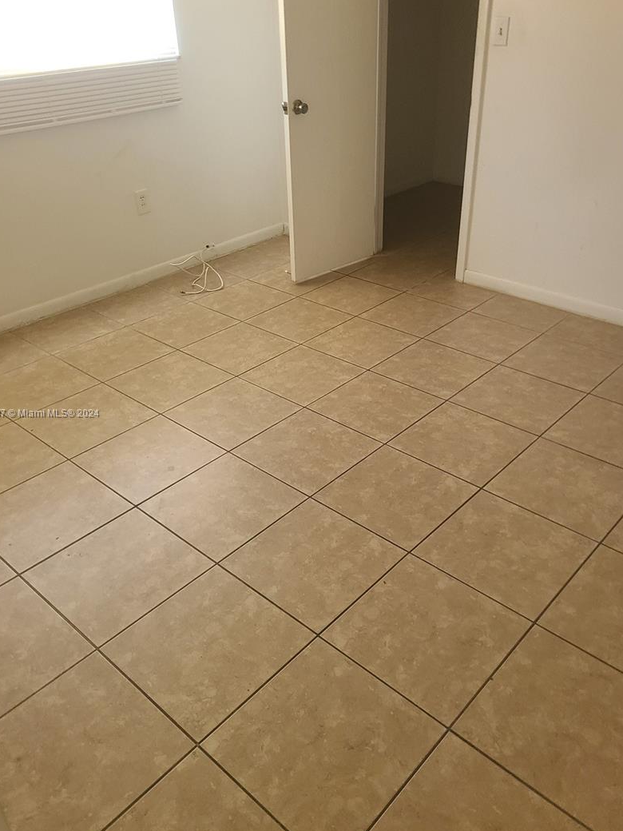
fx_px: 720
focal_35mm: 30
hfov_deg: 46.8
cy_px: 414
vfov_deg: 60.0
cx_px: 312
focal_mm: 5.4
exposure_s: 1/40
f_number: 1.8
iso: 200
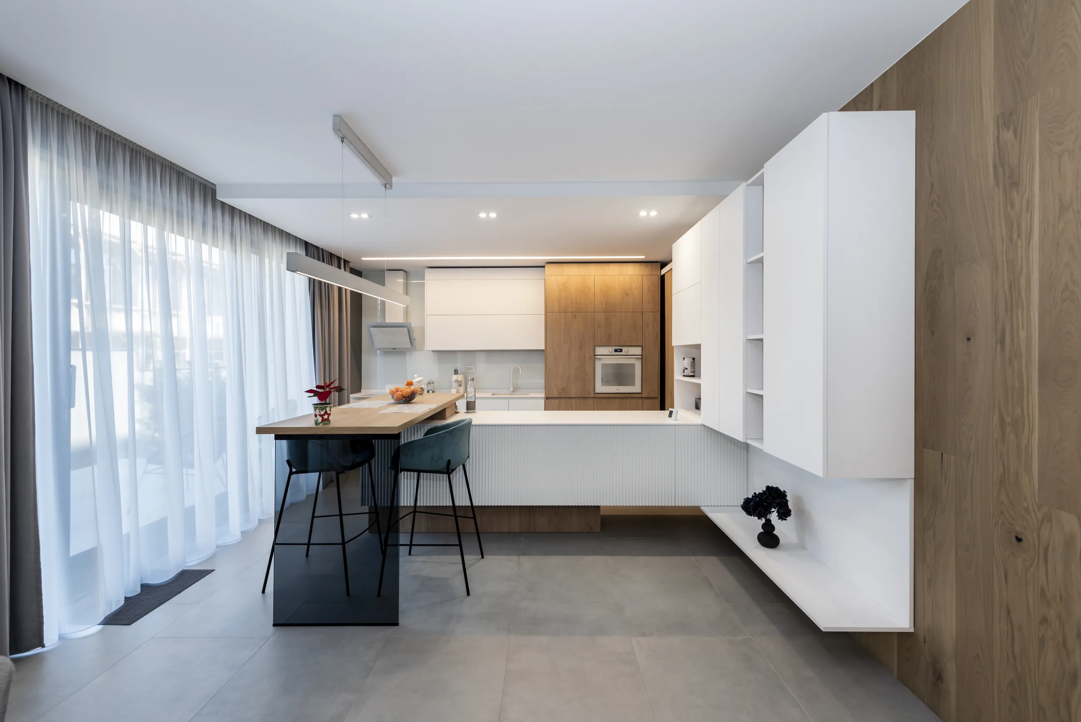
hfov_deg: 104.2
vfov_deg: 81.2
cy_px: 361
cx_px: 540
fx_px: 420
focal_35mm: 14
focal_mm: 14
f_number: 4.5
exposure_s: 1/50
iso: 250
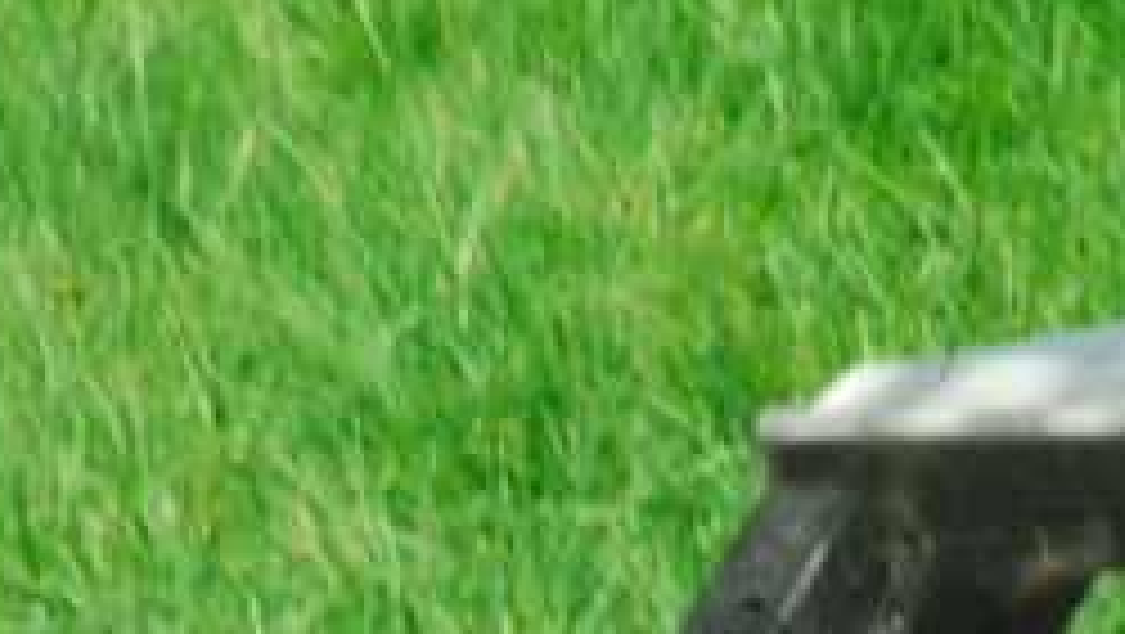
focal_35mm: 1360
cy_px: 1117
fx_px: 40596
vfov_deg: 0.9
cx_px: 292
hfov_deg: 1.6
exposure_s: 1/90
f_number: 38
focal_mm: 270
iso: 1600
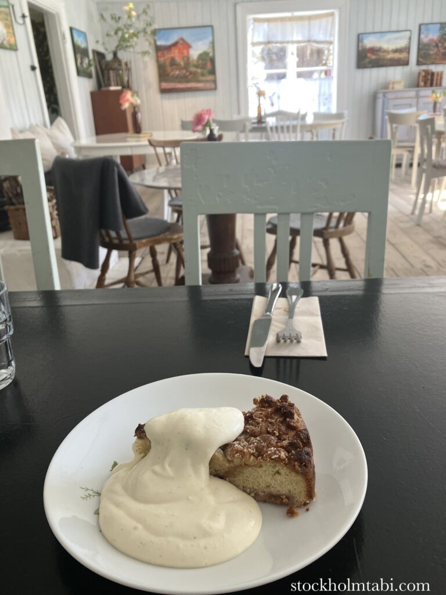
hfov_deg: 49.7
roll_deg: +2.2
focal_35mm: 28
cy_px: 298
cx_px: 223
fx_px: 481
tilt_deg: -20.9
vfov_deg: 63.4
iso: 80
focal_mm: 3.99
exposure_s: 1/112
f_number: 1.8
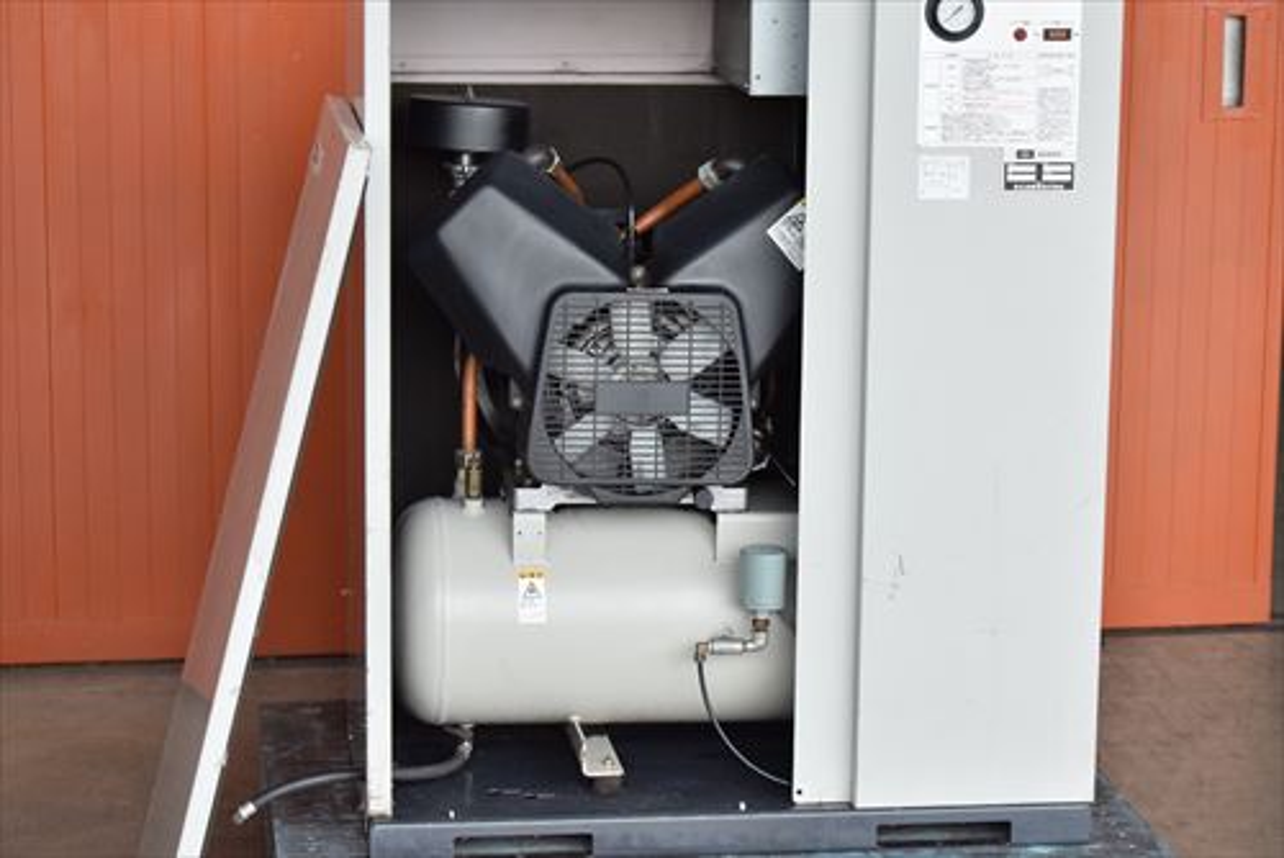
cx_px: 642
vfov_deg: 14.7
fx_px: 3319
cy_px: 429
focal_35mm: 93
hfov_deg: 21.9
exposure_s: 1/320
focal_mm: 62
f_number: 6.3
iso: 1250
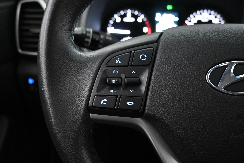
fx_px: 183
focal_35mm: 27
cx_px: 122
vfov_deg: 47.9
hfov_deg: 67.4
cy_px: 82
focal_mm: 18
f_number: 3.5
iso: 6400
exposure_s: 1/30
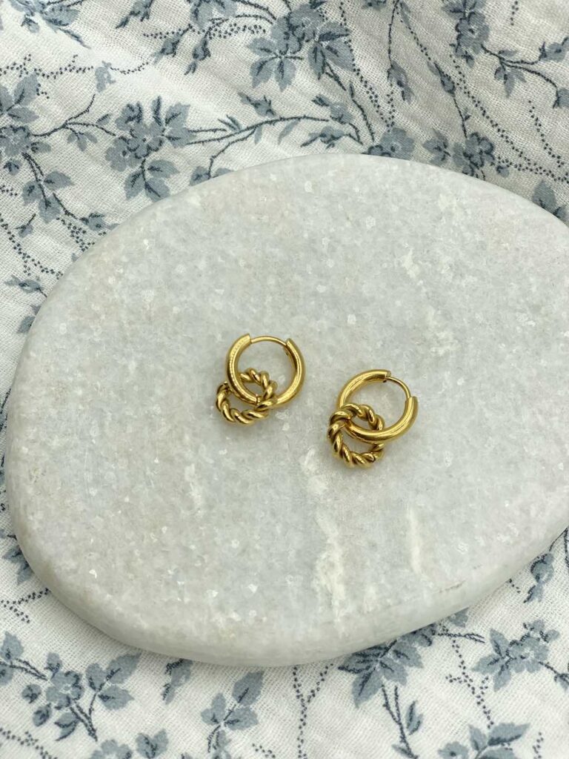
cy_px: 380
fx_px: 1140
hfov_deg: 28.0
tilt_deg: -67.7
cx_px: 284
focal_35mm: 52
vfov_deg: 36.8
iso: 20
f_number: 2
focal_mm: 6
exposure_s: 1/558
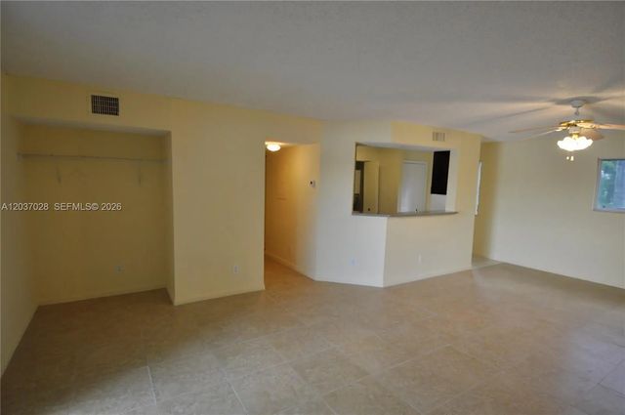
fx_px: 312
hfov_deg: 90.1
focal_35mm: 18
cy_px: 208
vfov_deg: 67.2
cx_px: 312
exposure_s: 1/80
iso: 400
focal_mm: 12
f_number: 4.5
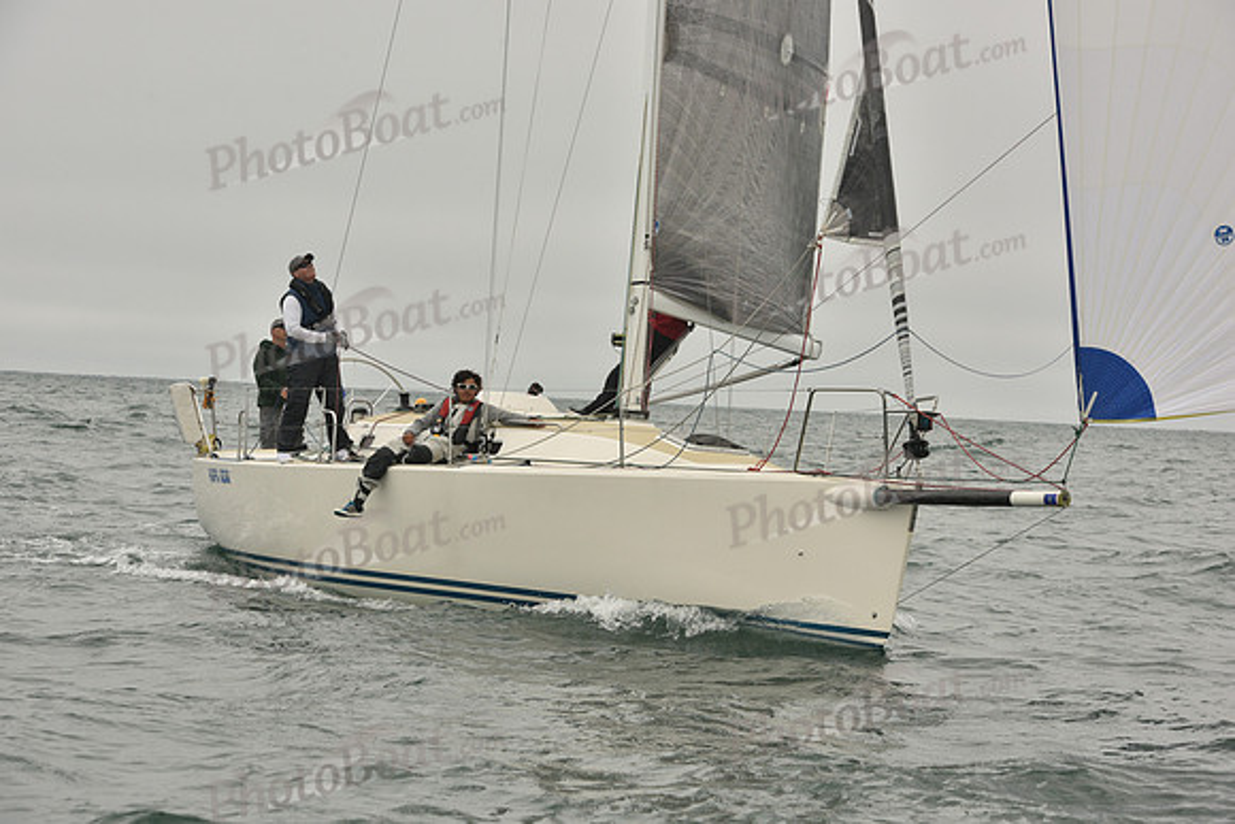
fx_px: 3774
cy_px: 412
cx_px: 618
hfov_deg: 18.6
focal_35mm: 110
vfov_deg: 12.5
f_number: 10
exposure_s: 1/800
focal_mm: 110
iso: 320
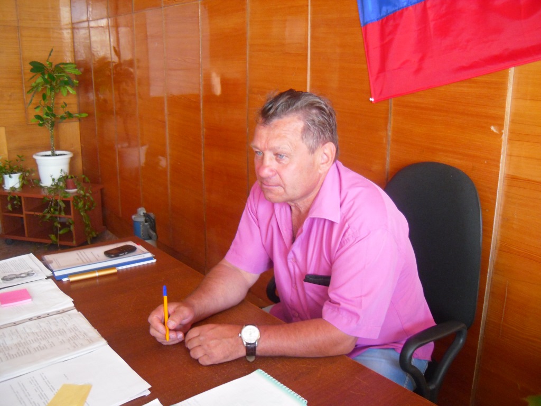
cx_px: 270
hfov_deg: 54.0
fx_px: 531
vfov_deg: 41.8
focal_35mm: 34
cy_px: 203
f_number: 2.8
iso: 400
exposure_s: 1/19
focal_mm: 6
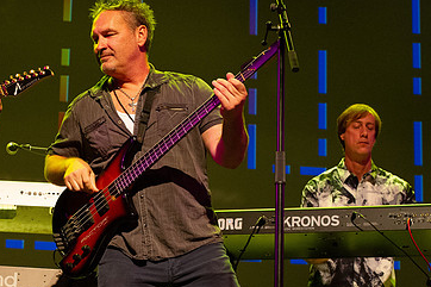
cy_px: 199
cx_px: 90
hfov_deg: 18.1
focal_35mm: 112
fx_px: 1340
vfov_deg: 12.2
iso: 8000
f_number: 7.1
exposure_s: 1/250
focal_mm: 70
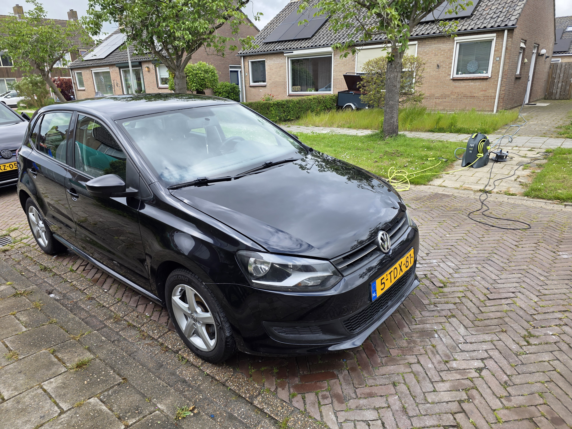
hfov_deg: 73.9
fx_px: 380
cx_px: 286
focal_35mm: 23
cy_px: 214
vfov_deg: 58.9
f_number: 1.7
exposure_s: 1/1468
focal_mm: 6.3
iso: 80
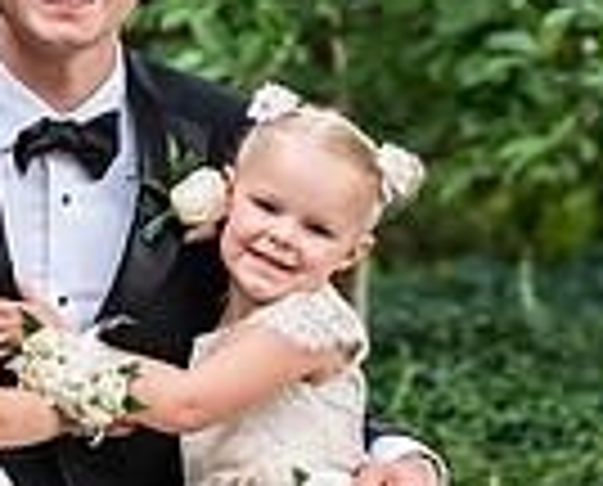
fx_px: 7589
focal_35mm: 424
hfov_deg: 4.5
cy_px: 302
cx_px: 50
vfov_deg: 3.7
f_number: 5.6
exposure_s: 1/320
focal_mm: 135
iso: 640
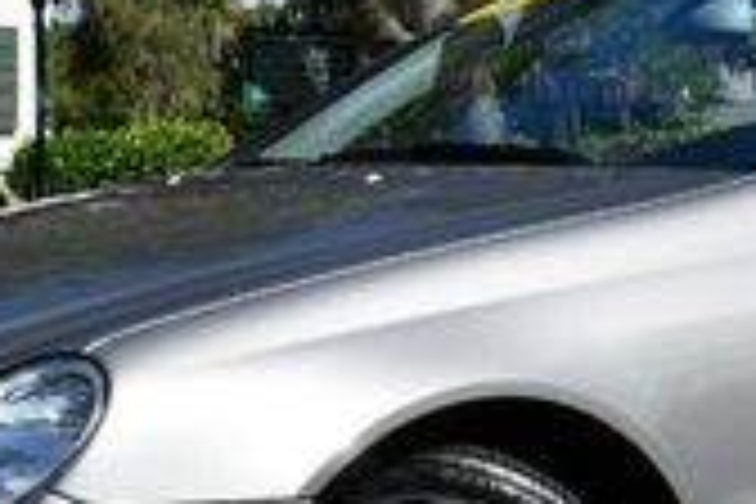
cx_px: 662
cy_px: 180
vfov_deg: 8.6
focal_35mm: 160
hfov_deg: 12.7
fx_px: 3360
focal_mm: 28
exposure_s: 1/320
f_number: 9
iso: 100
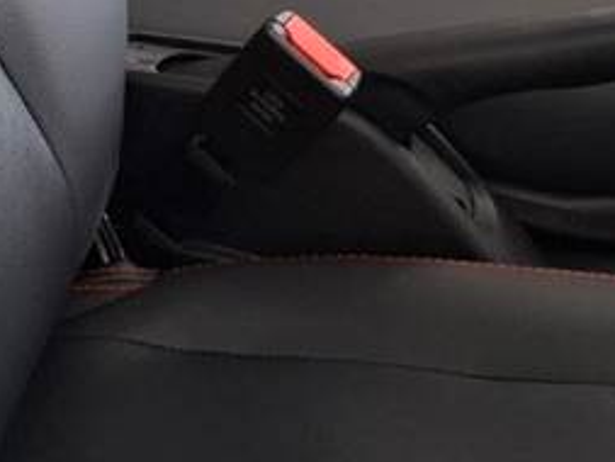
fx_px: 1920
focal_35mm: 108
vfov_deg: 12.9
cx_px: -85
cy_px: -244
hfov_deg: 17.5
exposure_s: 1/100
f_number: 1.8
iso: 200
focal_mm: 5.54
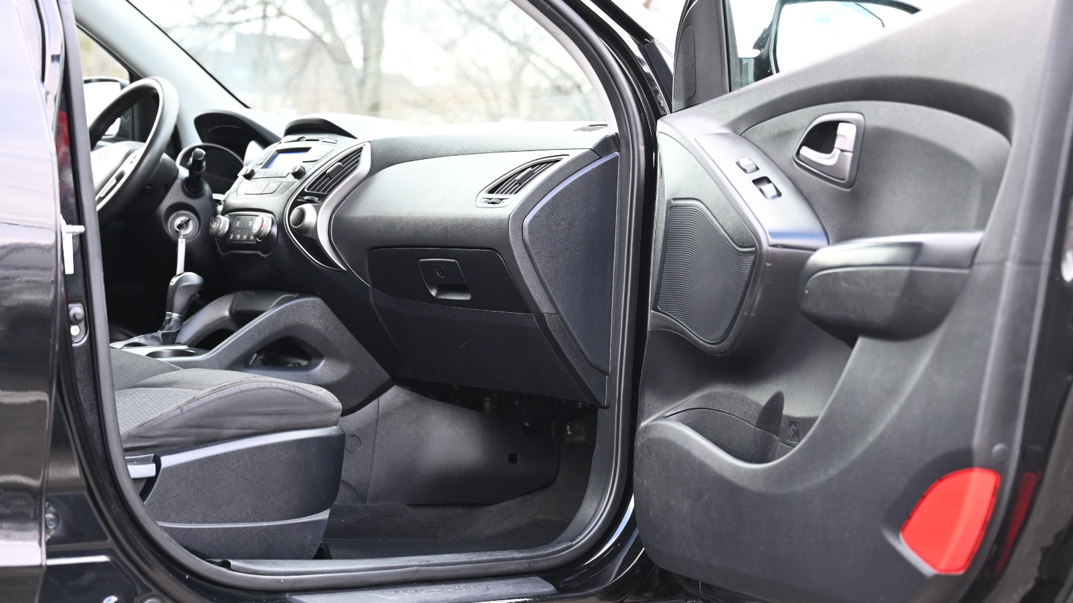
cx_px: 531
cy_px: 338
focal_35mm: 53
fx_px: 1508
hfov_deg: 39.2
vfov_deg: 22.6
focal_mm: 50
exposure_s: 1/125
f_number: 4
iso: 500
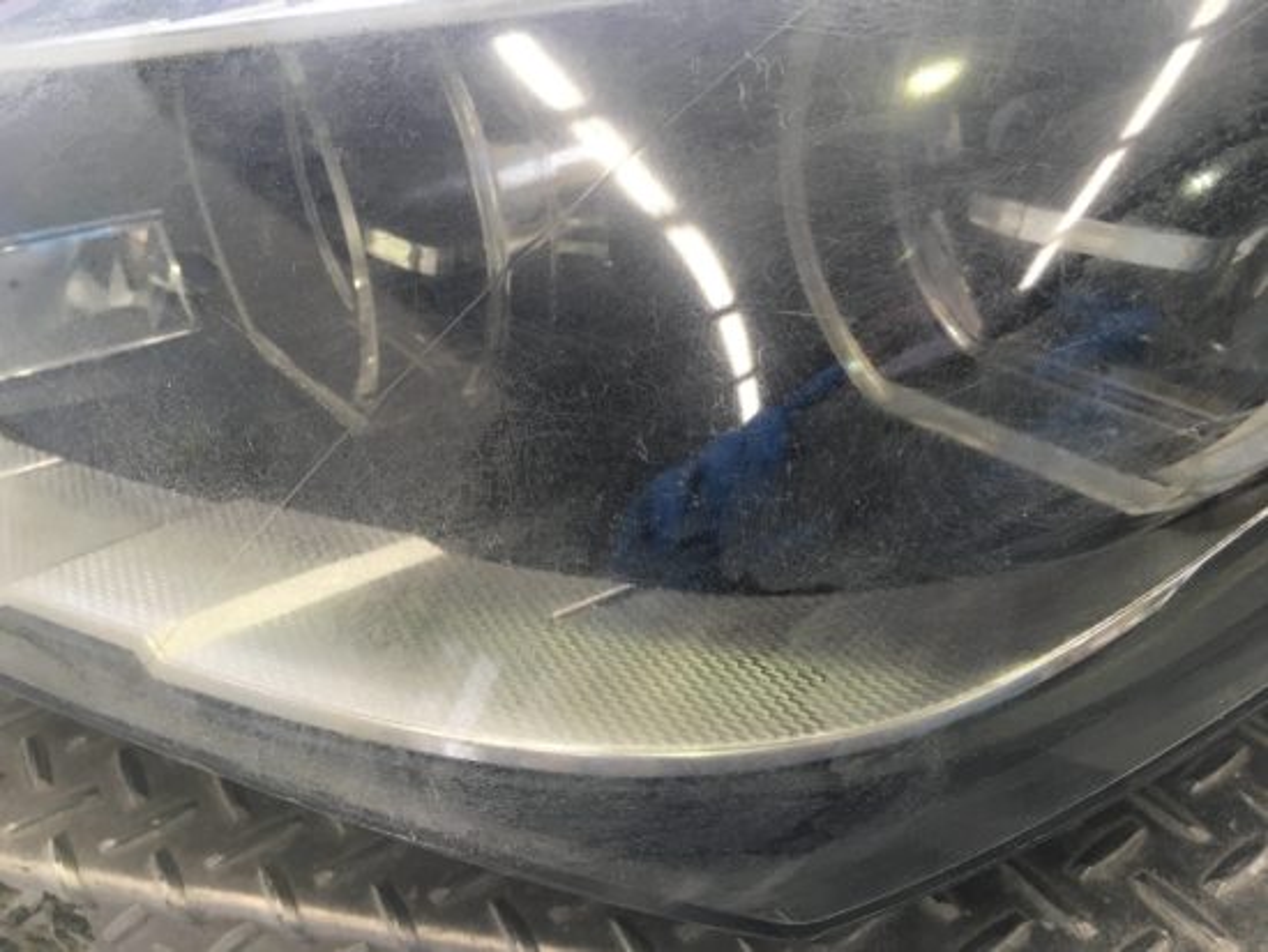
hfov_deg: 61.6
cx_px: 634
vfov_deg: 48.3
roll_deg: +4.5
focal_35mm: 29
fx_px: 1063
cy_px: 476
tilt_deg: -34.7
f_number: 2.2
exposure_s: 1/30
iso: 32
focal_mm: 4.15
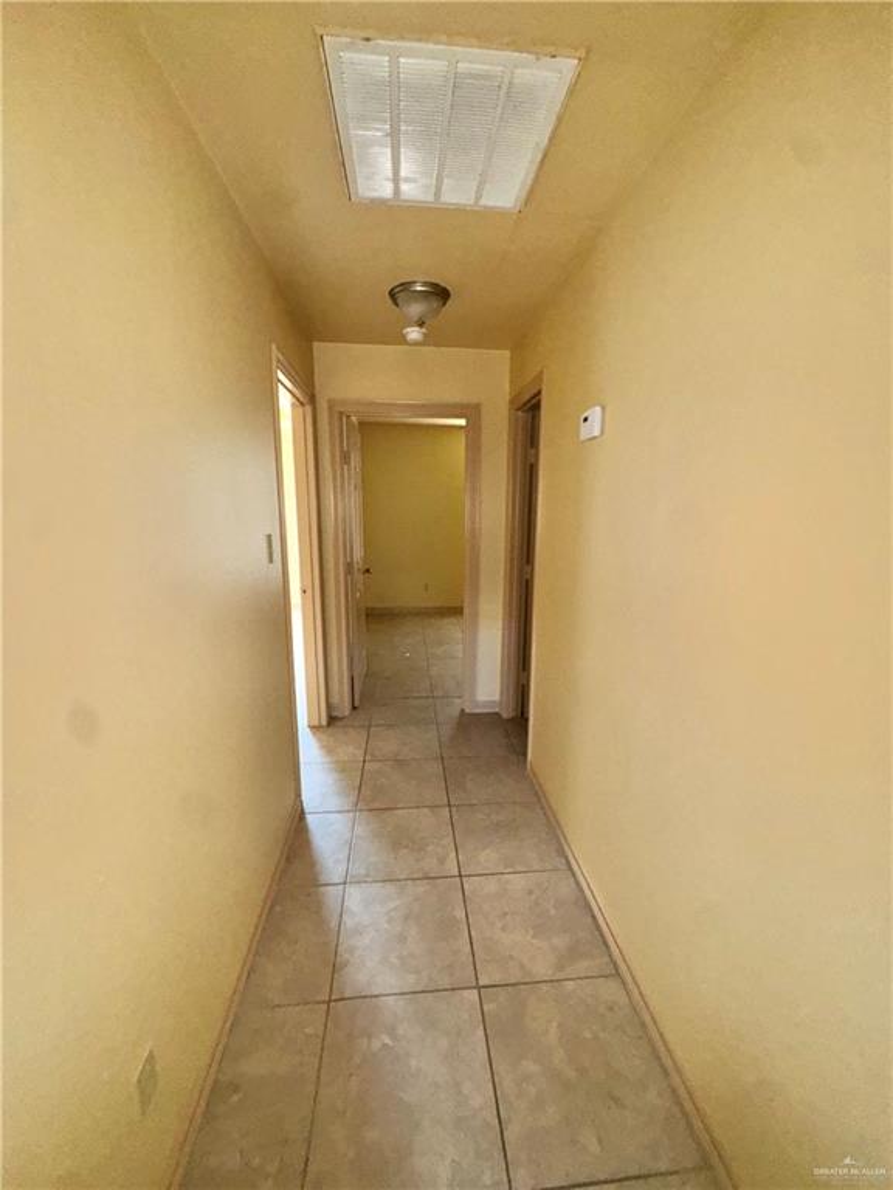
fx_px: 482
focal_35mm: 14
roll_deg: +0.3
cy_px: 595
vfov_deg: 102.1
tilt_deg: -13.3
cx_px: 446
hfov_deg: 85.7
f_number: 2.2
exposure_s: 1/60
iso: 200
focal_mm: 2.22
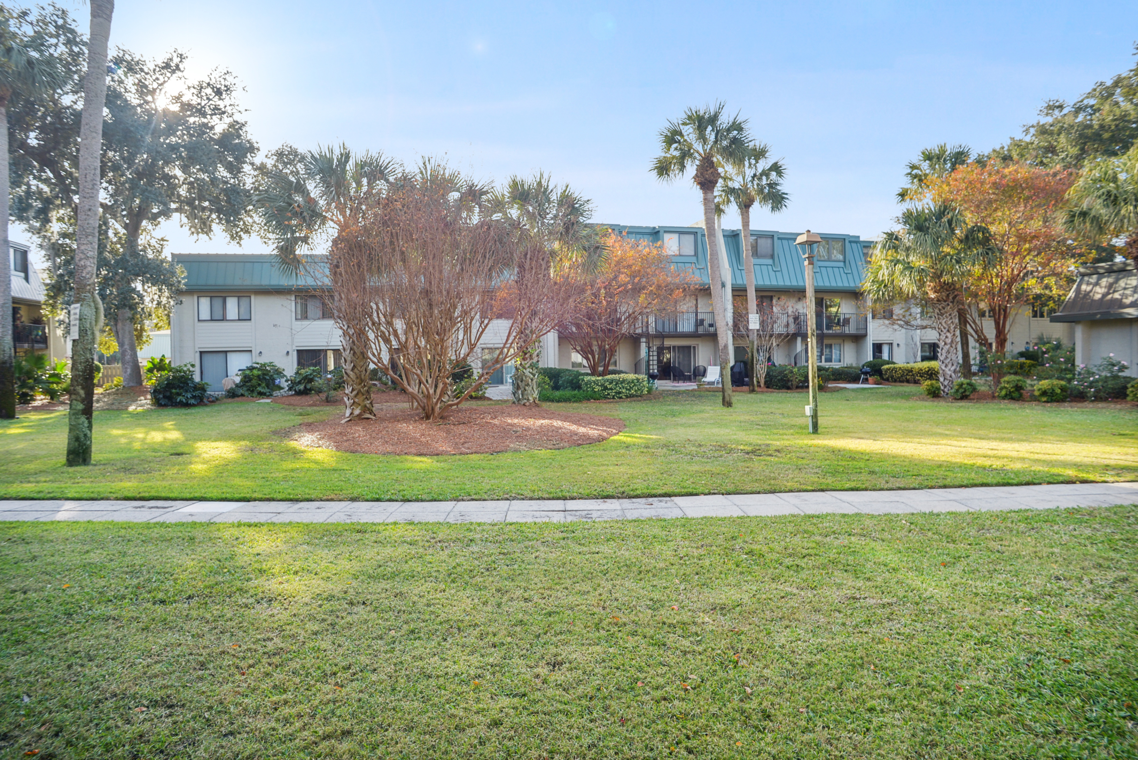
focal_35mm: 20
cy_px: 380
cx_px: 569
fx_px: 632
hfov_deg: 84.0
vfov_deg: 62.0
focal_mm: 20
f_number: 8
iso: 400
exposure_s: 1/320
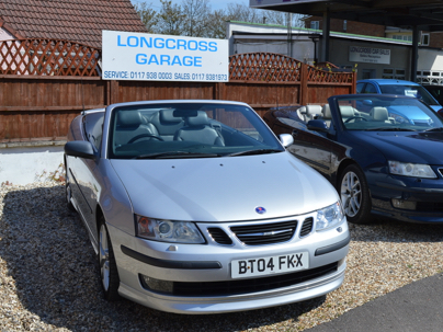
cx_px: 287
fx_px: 601
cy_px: 153
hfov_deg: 40.0
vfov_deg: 30.9
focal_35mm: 47
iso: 100
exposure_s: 1/320
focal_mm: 22
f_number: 9
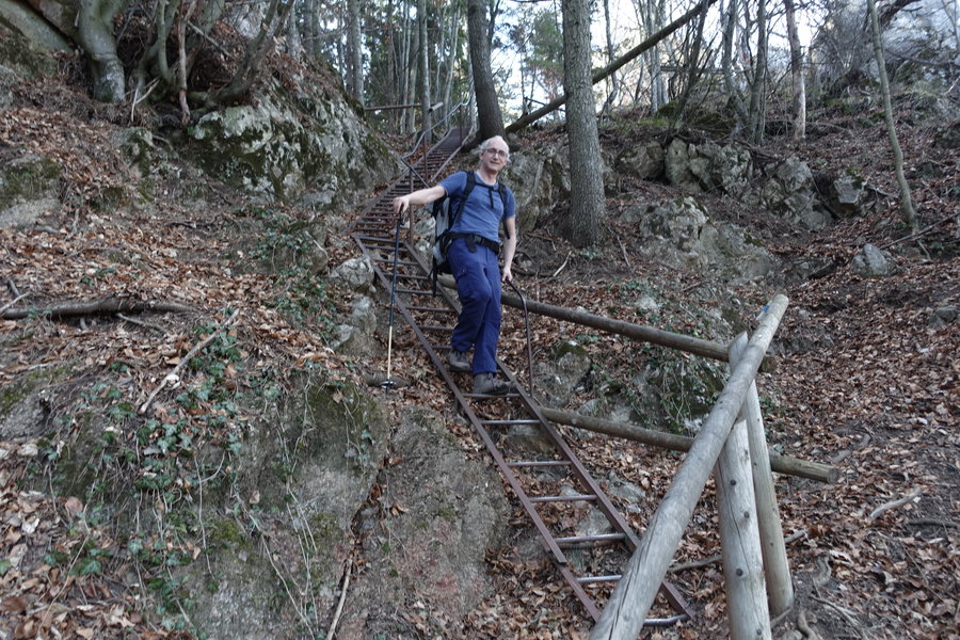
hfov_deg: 61.9
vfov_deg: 43.6
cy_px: 320
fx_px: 800
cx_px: 480
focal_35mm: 30
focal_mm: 11.12
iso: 125
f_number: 3.2
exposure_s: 1/50
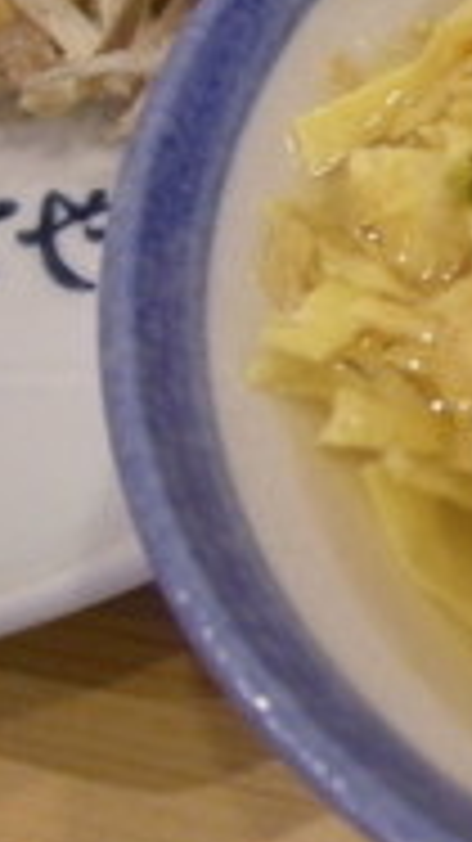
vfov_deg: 23.0
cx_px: 751
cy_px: 230
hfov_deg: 12.4
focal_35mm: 92
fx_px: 2050
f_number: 2.8
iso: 400
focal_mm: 5.7
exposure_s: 1/57.2
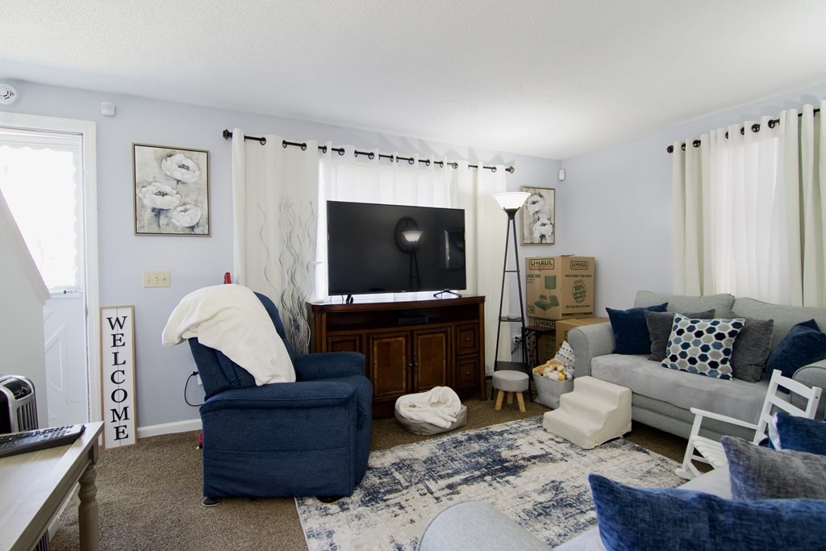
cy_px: 276
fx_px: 379
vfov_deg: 72.1
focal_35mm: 16
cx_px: 413
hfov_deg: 95.0
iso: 1000
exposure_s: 1/15
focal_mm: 11
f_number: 7.1
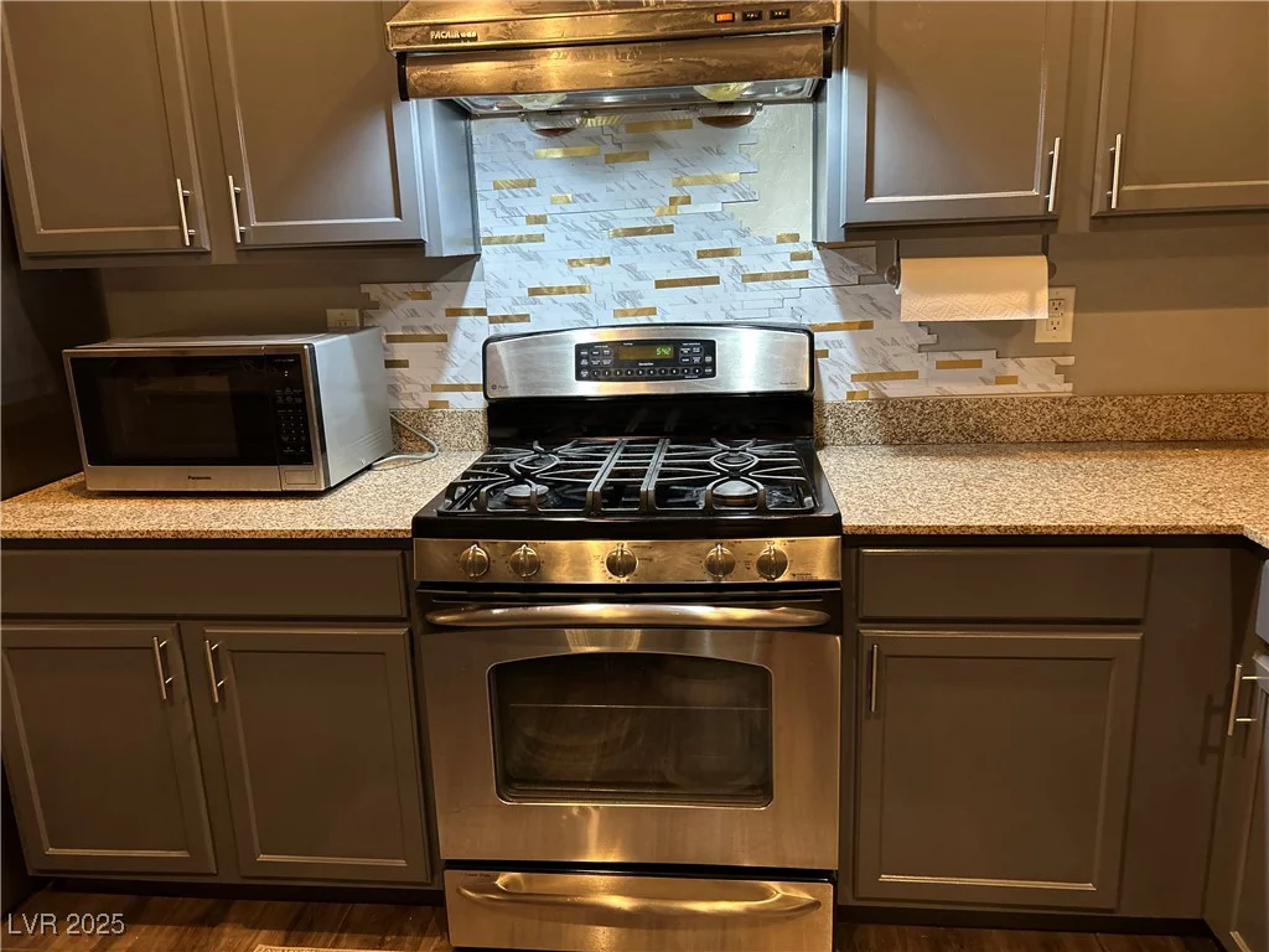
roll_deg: +2.5
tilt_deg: -14.2
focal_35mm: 26
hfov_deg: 67.3
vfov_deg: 53.1
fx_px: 953
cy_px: 476
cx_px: 634
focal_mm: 5.7
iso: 500
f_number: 1.5
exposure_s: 1/60
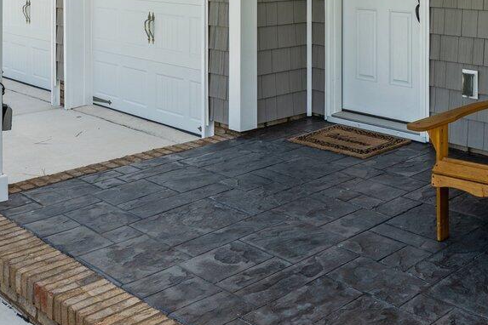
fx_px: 678
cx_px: 489
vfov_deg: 24.7
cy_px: -52
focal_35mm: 50
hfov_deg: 35.7
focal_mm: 14
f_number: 9
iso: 100
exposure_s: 1/125
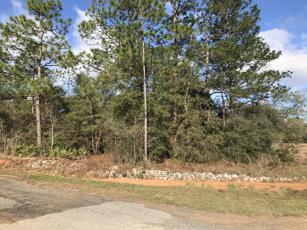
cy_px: 115
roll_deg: +1.0
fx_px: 248
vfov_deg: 49.7
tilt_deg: +7.4
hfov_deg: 63.4
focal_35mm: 28
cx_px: 154
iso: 20
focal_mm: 3.99
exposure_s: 1/1681
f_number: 1.8
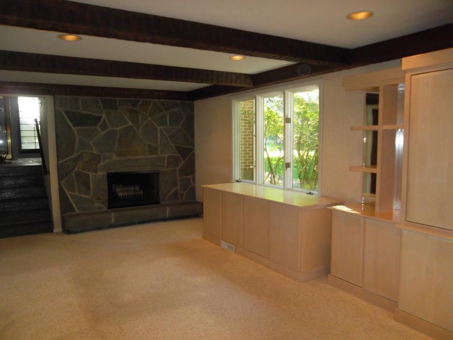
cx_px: 226
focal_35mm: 27
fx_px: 353
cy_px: 170
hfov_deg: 65.3
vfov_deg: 51.4
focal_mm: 4.9
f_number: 3.5
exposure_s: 1/45
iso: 240
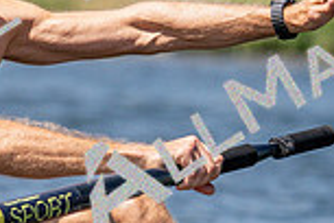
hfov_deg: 1.7
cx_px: -103
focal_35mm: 1229
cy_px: 38
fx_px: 11401
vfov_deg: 1.1
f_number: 6.3
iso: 320
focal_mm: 324
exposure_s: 1/2000
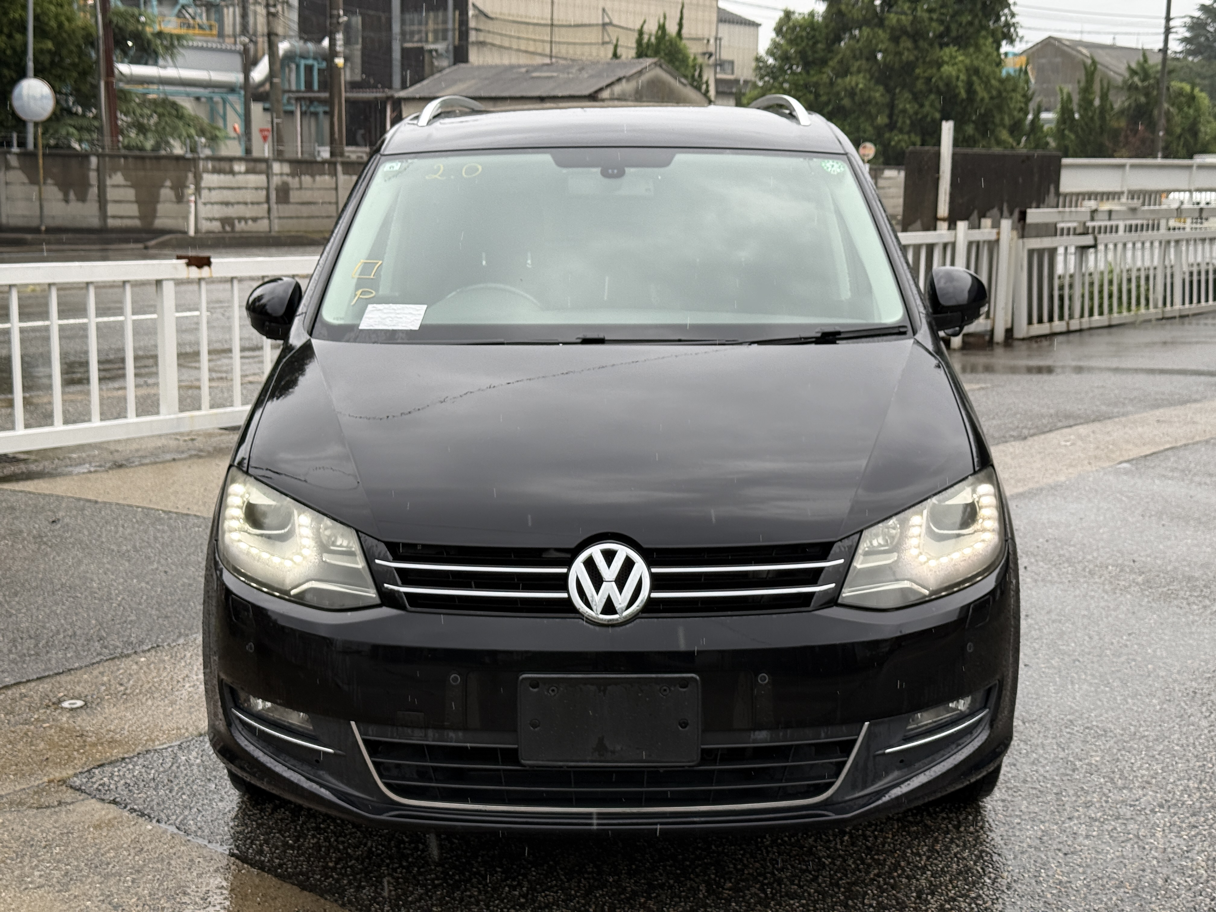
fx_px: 1686
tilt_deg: -9.5
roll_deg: -1.0
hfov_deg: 39.7
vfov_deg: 30.3
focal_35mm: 48
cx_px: 608
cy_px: 456
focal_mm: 6.76
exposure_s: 1/519
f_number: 1.78
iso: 64
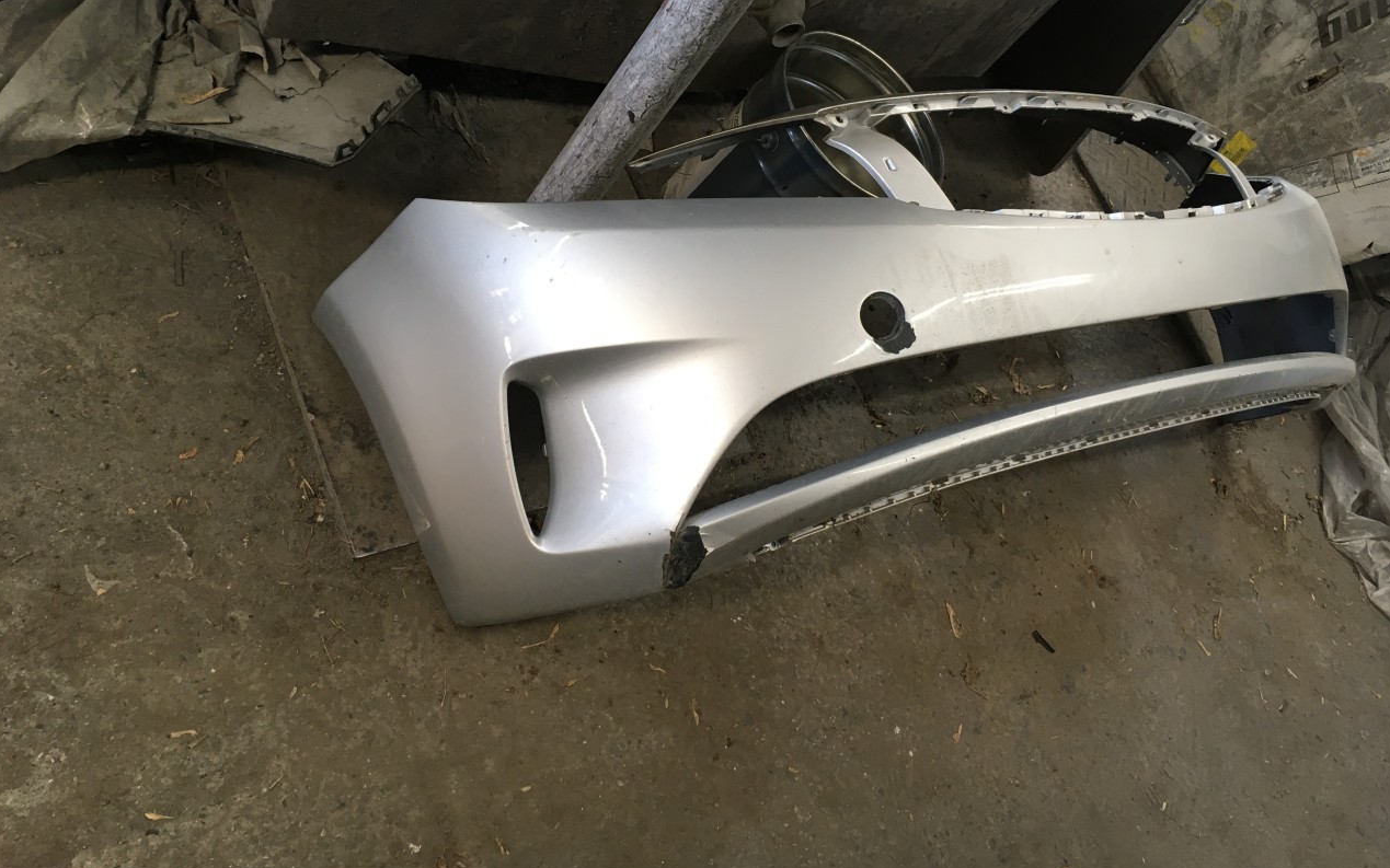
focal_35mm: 31
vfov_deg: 40.4
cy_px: 349
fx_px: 1174
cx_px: 696
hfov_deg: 61.2
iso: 64
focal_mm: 4.15
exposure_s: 1/30
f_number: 2.2
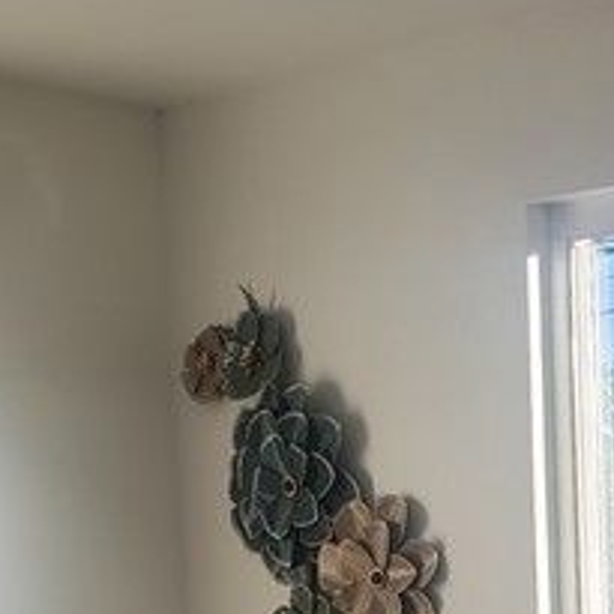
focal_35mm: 115
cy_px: 991
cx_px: 527
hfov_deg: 15.0
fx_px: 2308
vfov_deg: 14.0
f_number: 2.4
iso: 50
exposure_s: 1/139
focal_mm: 4.3
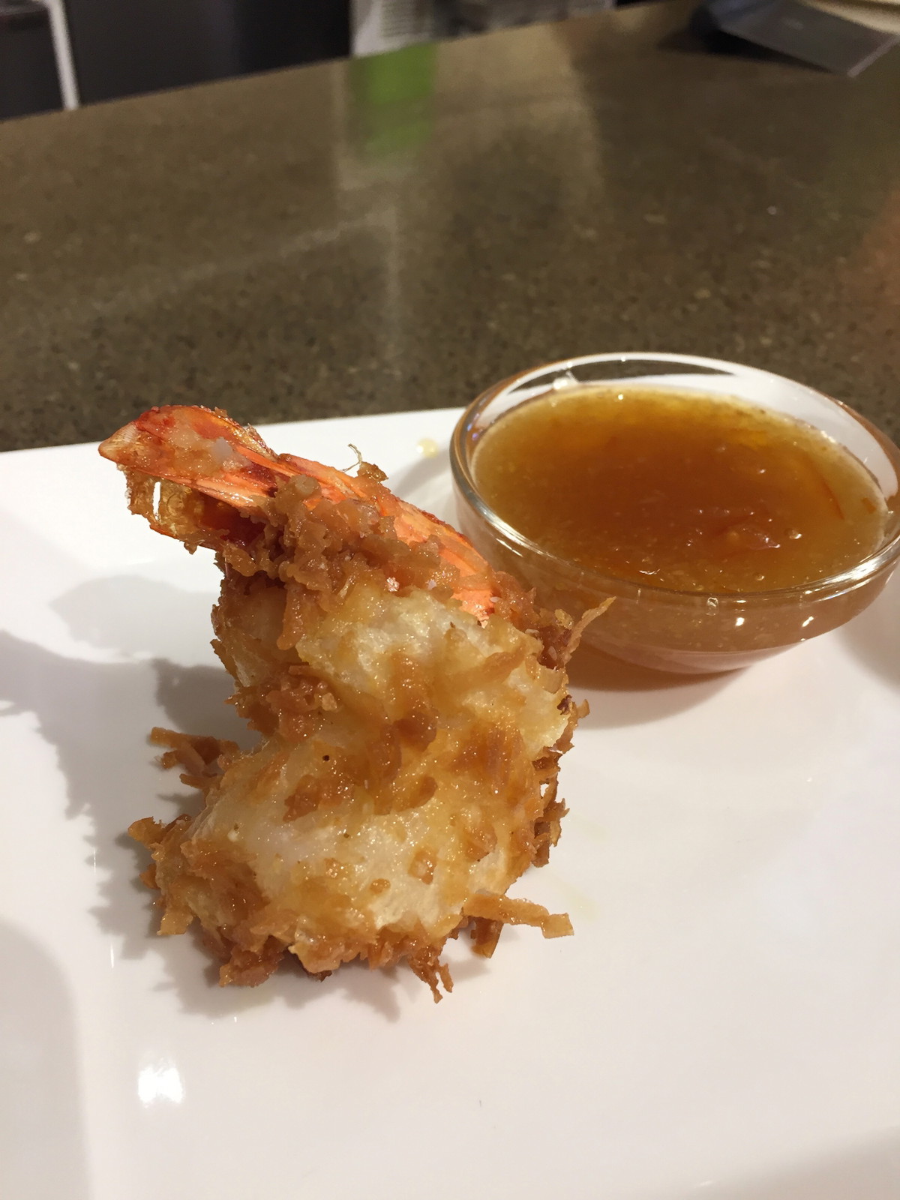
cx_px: 450
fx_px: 1005
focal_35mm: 29
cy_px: 600
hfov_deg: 48.2
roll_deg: -2.5
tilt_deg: -36.9
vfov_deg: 61.7
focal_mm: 4.15
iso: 32
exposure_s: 1/30
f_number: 2.2
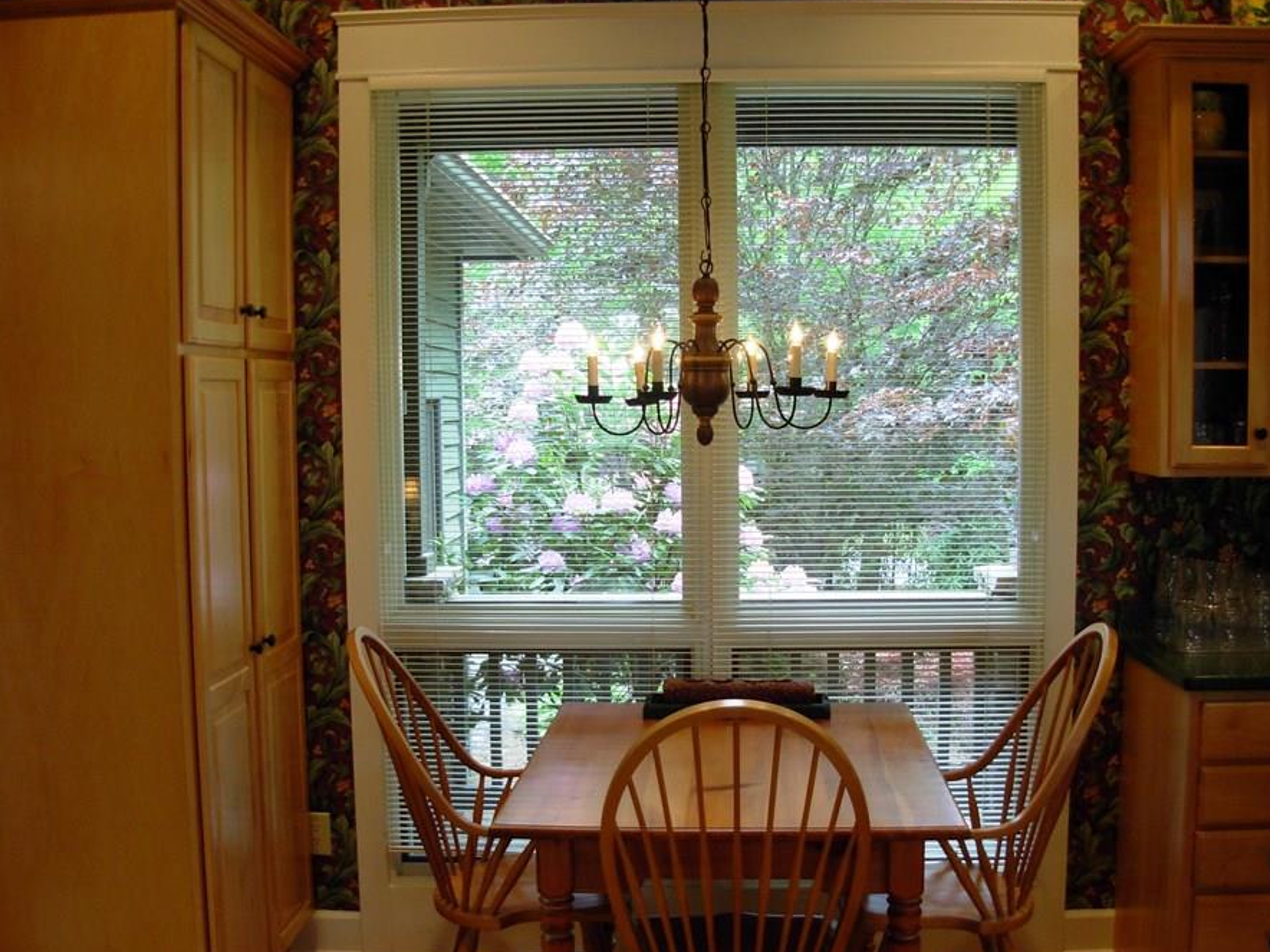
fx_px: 1614
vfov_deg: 32.8
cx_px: 632
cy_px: 531
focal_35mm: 44
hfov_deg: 42.9
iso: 79
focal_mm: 6.3
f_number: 2.9
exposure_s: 1/16.4
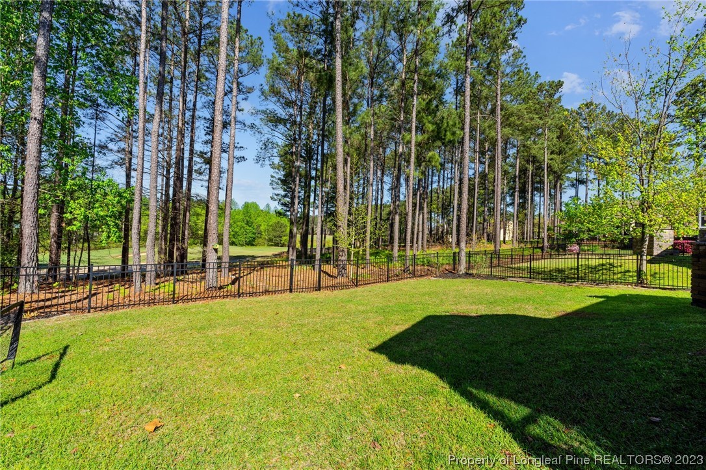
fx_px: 314
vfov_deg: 73.7
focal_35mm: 16
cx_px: 353
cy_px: 235
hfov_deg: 96.8
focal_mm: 16
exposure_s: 1/200
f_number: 8
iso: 100
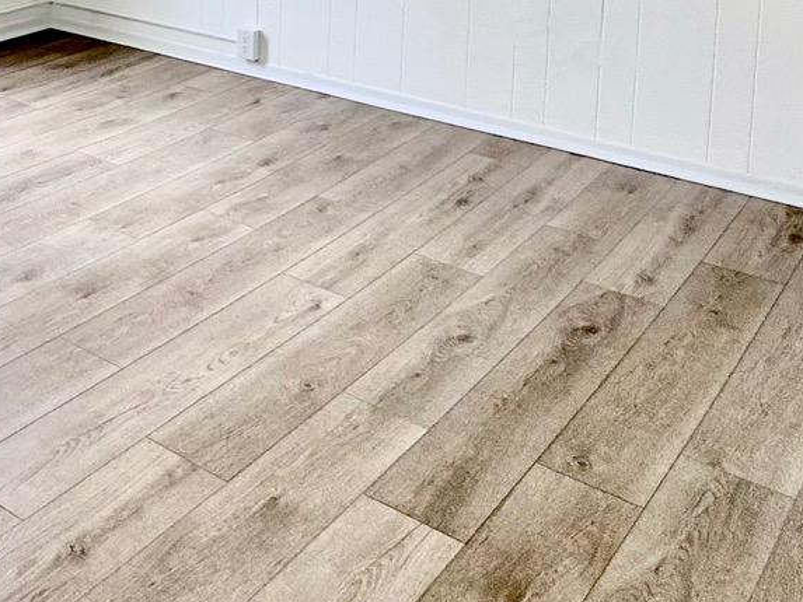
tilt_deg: -4.9
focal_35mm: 50
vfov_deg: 25.4
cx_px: -105
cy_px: -168
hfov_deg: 32.9
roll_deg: -0.2
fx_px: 1160
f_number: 2.2
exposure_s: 1/114
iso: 40
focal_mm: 2.22
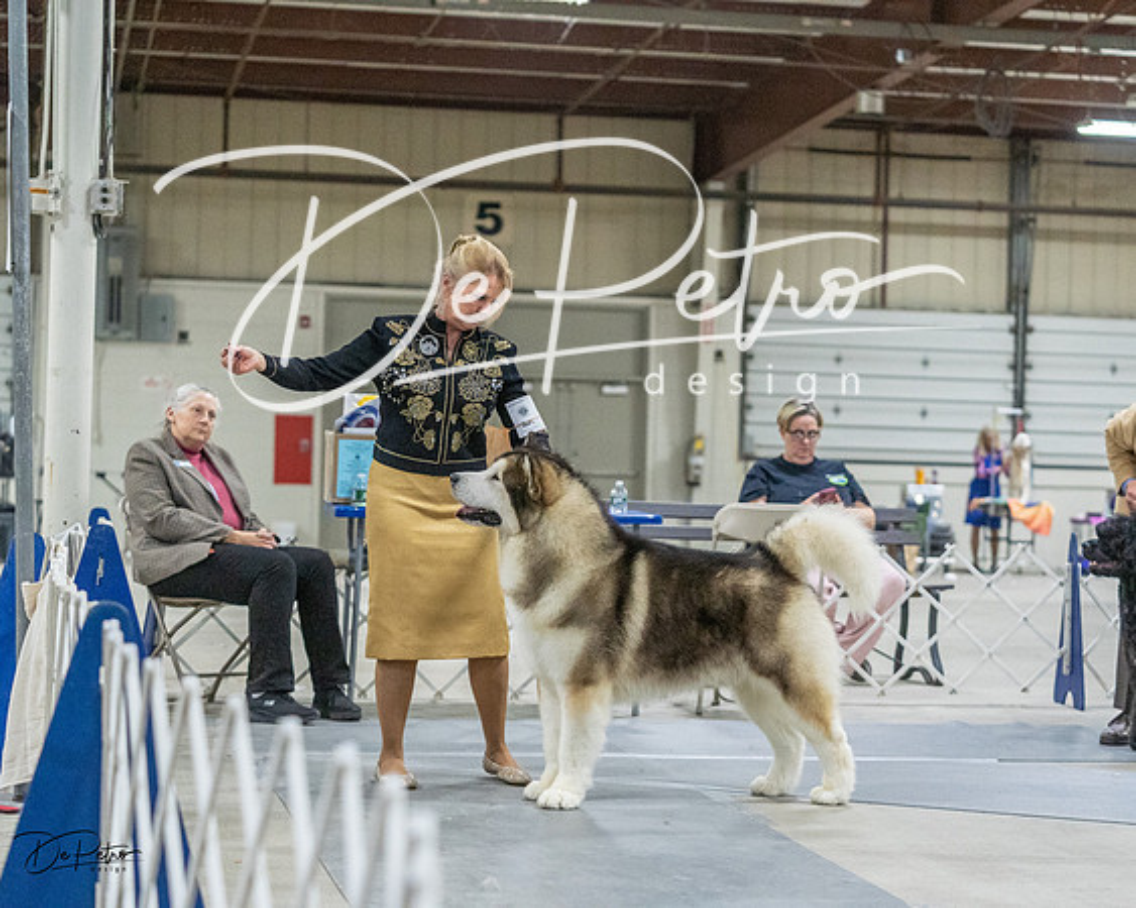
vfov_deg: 19.4
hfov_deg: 24.2
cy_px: 454
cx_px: 568
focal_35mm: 79
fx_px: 2650
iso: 6400
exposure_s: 1/320
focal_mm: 70
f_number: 3.2
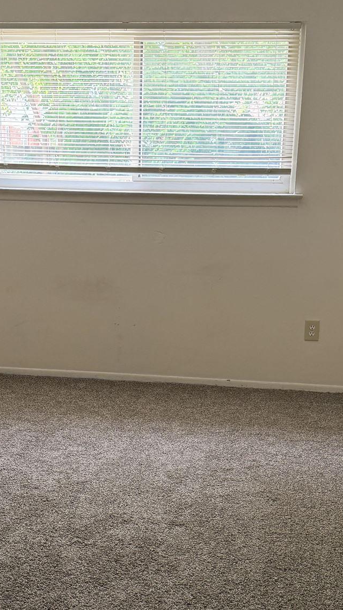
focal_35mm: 53
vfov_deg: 39.0
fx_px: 858
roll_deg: -1.0
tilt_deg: -14.7
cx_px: 133
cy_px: 363
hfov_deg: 22.6
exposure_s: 1/121
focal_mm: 6.76
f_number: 1.78
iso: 160
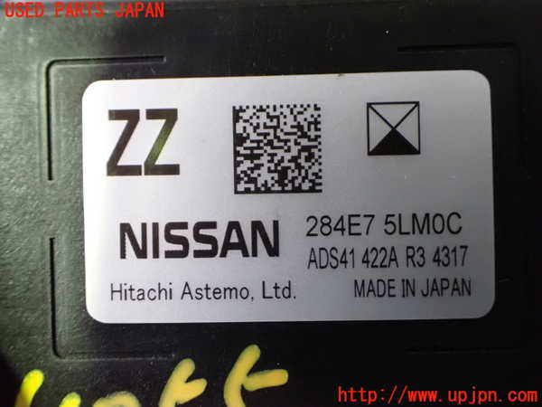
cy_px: 204
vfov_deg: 37.7
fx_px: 595
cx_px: 271
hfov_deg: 49.0
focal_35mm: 38
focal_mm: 6.83
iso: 1600
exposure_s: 1/20
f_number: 2.7
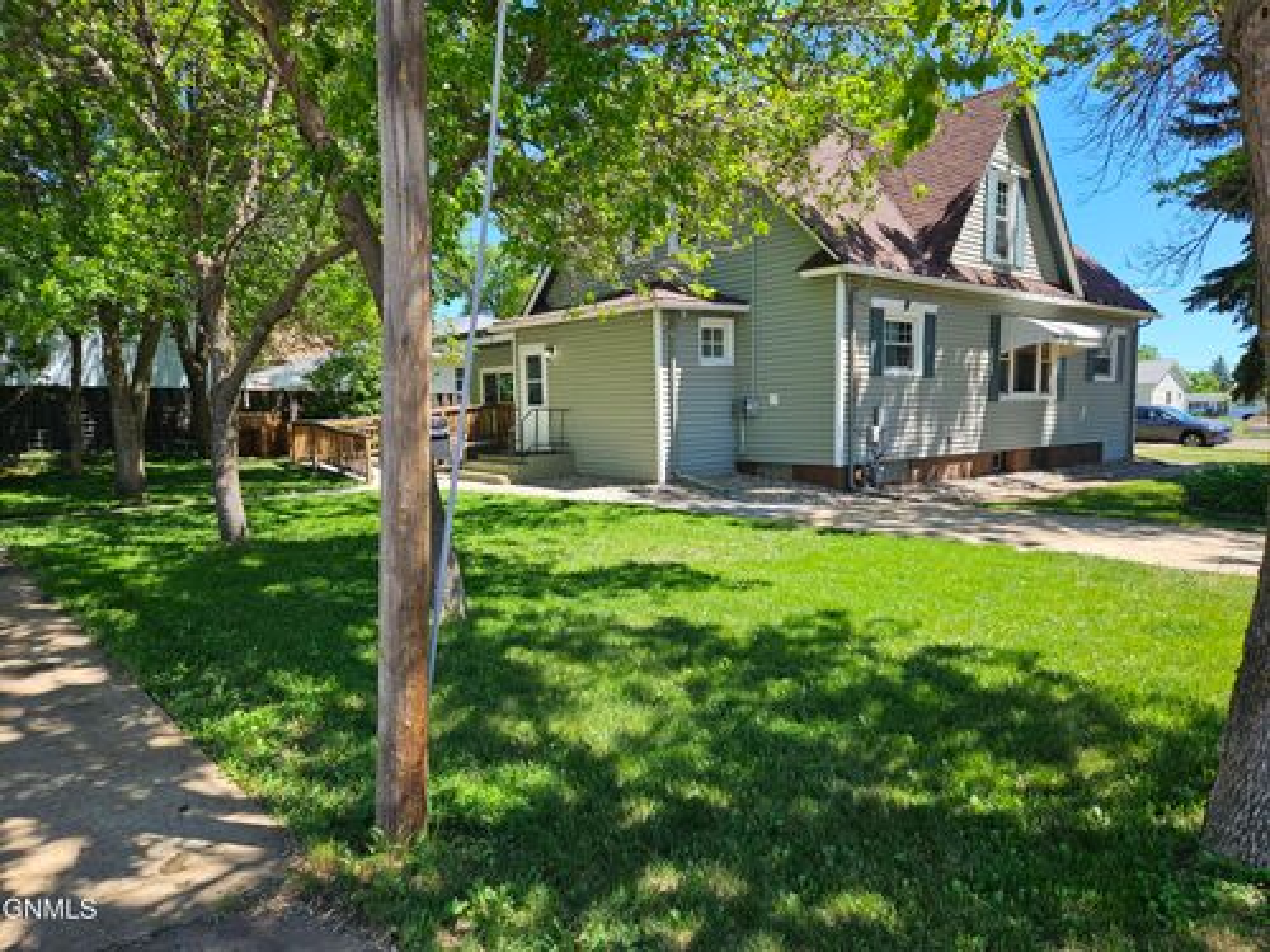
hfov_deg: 73.9
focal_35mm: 23
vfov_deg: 58.9
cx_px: 635
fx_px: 844
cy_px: 476
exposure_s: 1/661
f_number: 1.8
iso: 25
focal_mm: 5.4
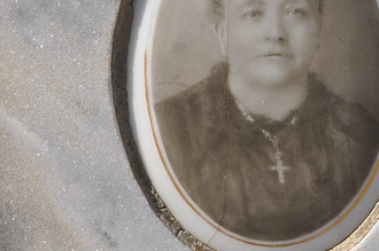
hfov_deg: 14.9
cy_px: 79
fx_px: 1440
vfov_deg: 10.0
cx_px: 284
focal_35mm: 137
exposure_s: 1/250
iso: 200
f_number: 8
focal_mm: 52
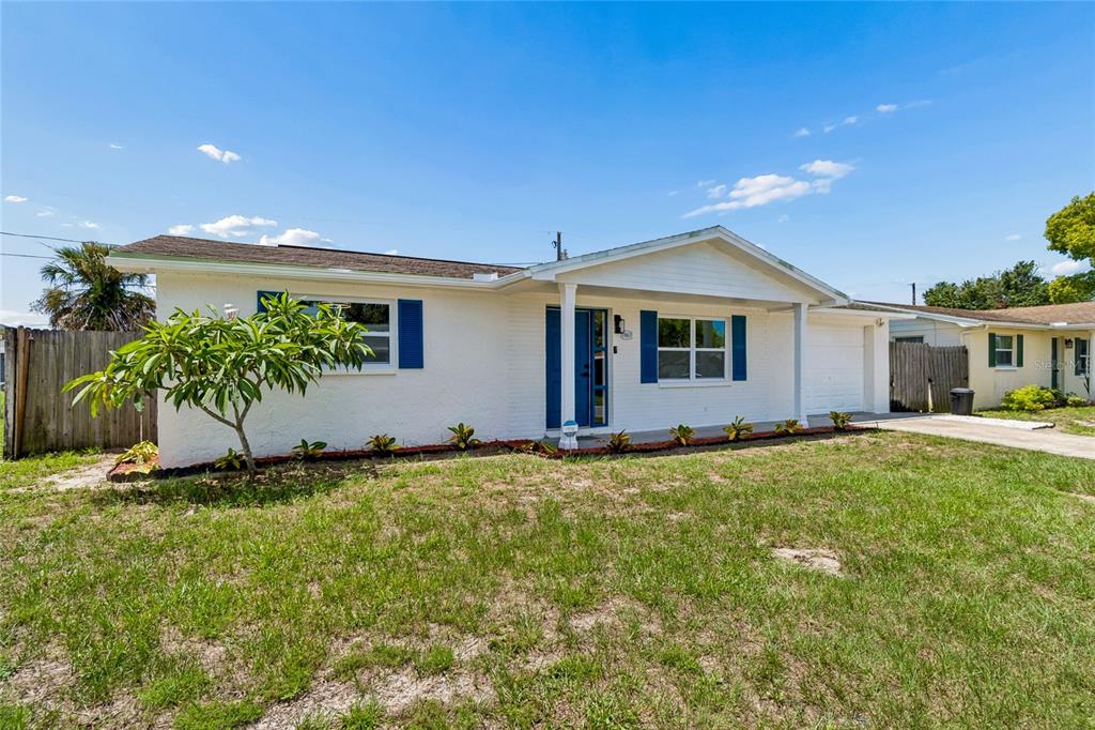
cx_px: 548
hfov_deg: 93.3
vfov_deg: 70.4
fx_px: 517
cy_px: 365
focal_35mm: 17
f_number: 7.1
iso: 200
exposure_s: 1/1250
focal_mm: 11.5
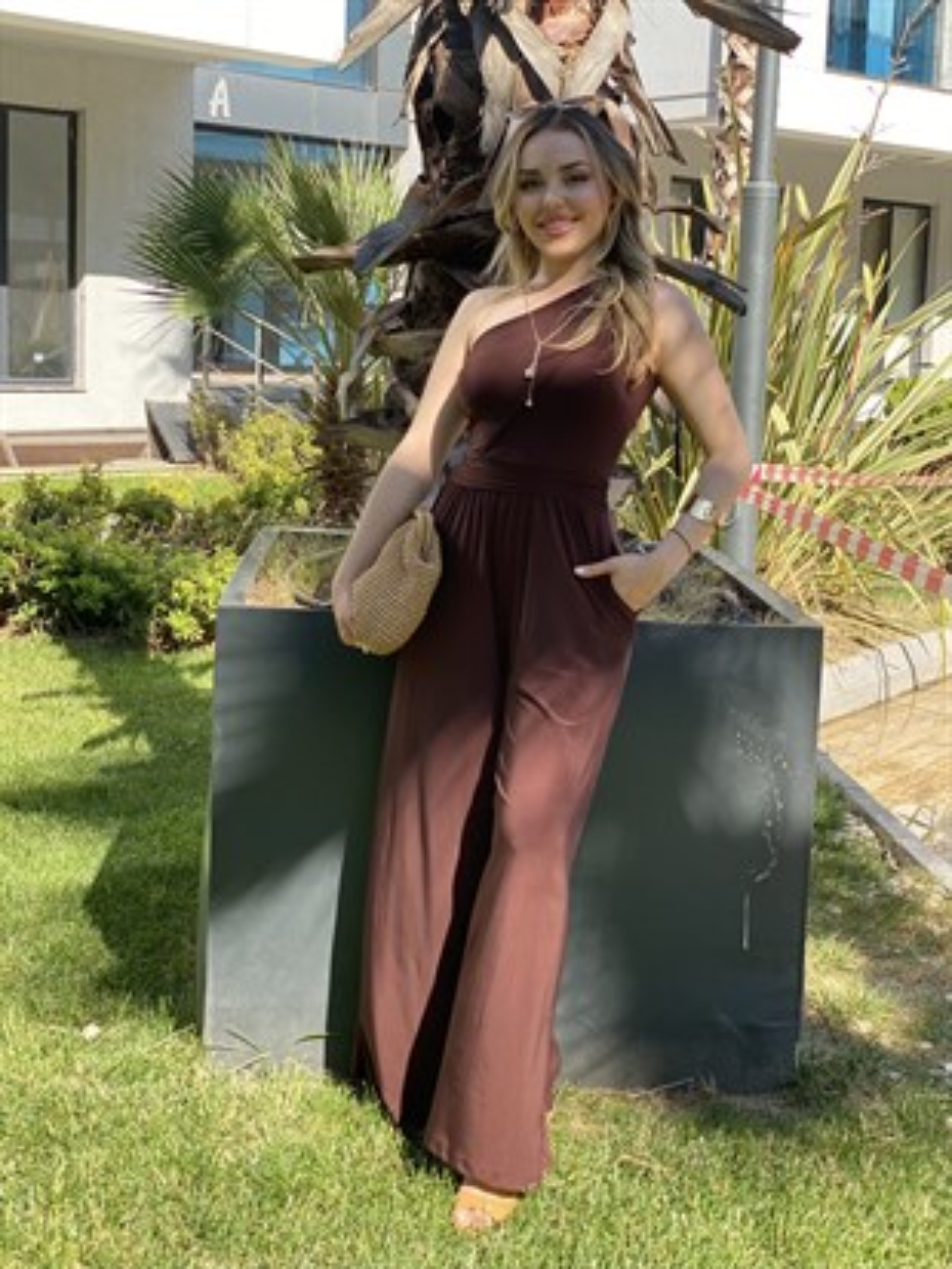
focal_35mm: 52
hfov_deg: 28.0
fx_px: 1906
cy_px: 634
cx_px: 476
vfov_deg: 36.8
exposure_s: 1/326
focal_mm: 6
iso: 20
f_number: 2
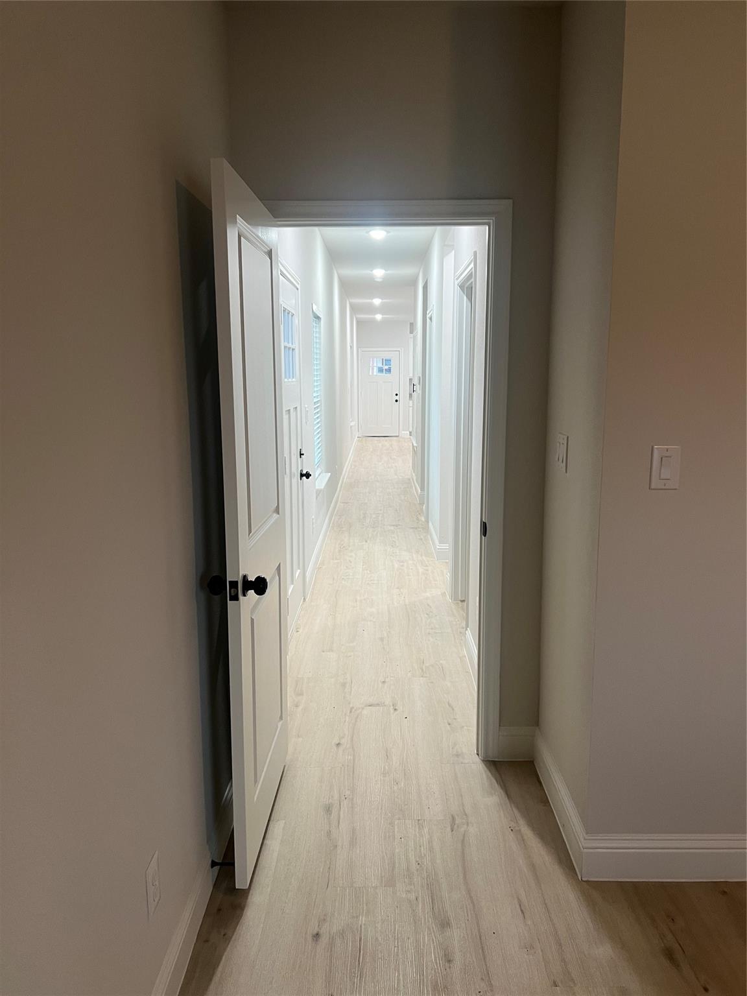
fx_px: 748
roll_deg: -1.1
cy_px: 498
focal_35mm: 26
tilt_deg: -9.4
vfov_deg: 67.3
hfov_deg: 53.1
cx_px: 374
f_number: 1.5
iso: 100
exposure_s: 1/60
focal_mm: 5.7
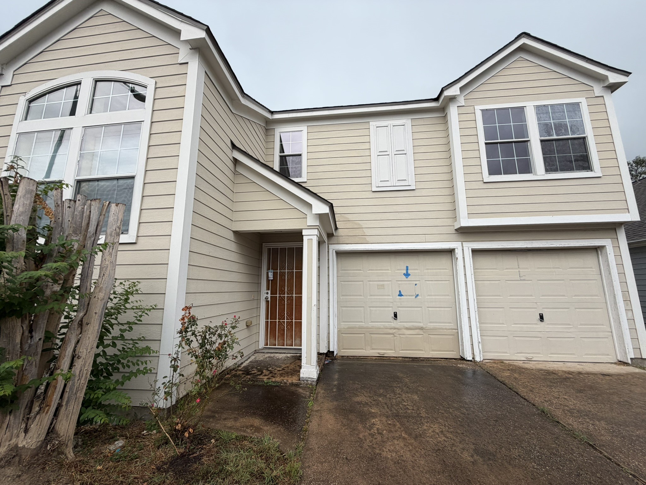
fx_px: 261
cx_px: 323
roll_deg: +0.0
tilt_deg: +8.7
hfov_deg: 102.1
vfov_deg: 85.7
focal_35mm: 14
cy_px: 242
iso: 40
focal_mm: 2.22
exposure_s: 1/602
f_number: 2.2
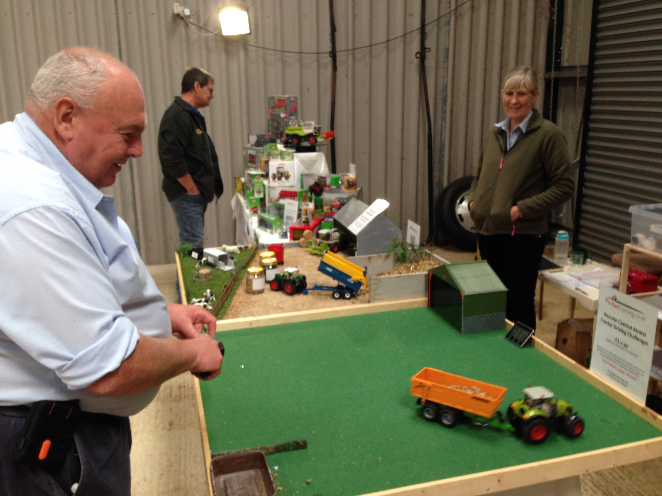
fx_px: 631
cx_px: 331
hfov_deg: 55.4
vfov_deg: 42.9
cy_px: 248
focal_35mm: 33
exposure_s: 1/20
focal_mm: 4.12
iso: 80
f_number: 2.4
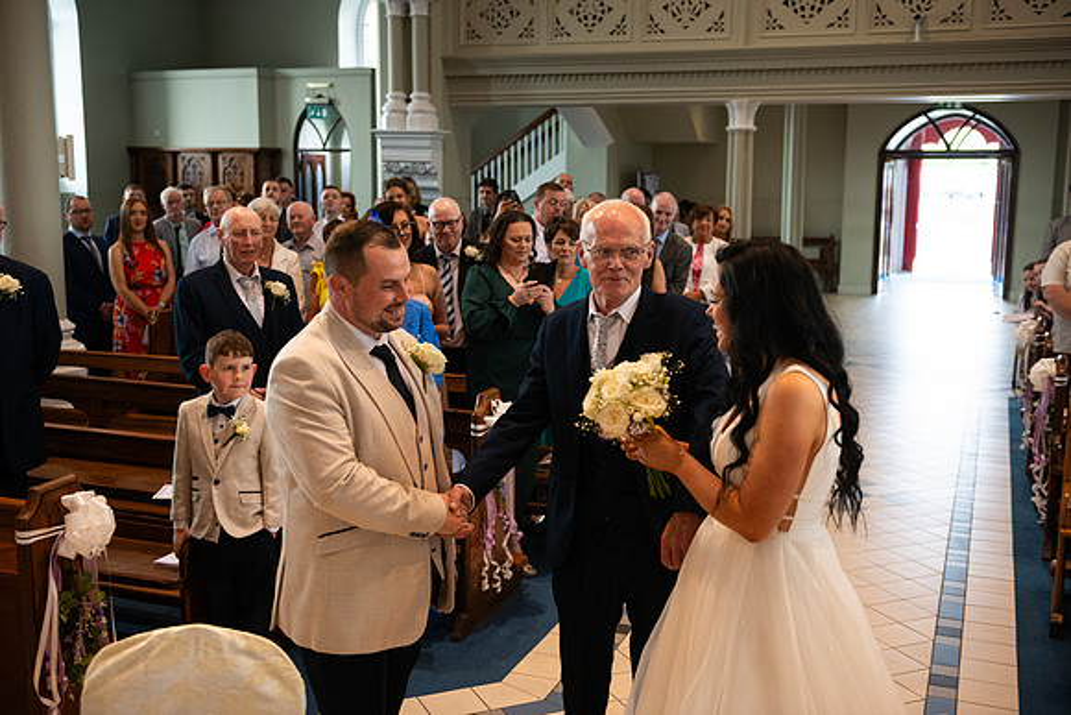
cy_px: 358
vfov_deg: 35.1
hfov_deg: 50.7
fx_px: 1131
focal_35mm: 38
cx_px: 536
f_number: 3.5
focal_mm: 38
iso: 800
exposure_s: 1/160
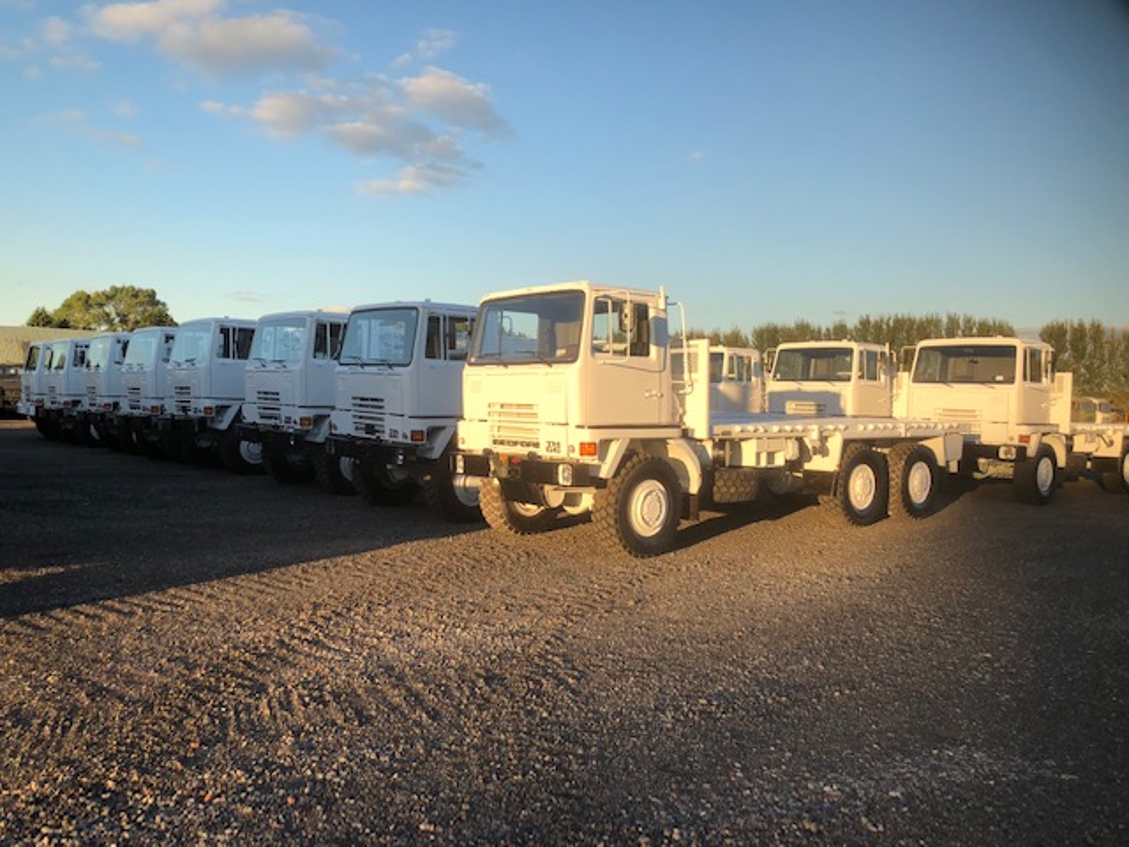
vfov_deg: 49.7
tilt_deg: -0.4
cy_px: 424
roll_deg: -2.7
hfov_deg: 63.4
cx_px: 564
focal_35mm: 28
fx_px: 913
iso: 20
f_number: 1.8
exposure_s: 1/787
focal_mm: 3.99
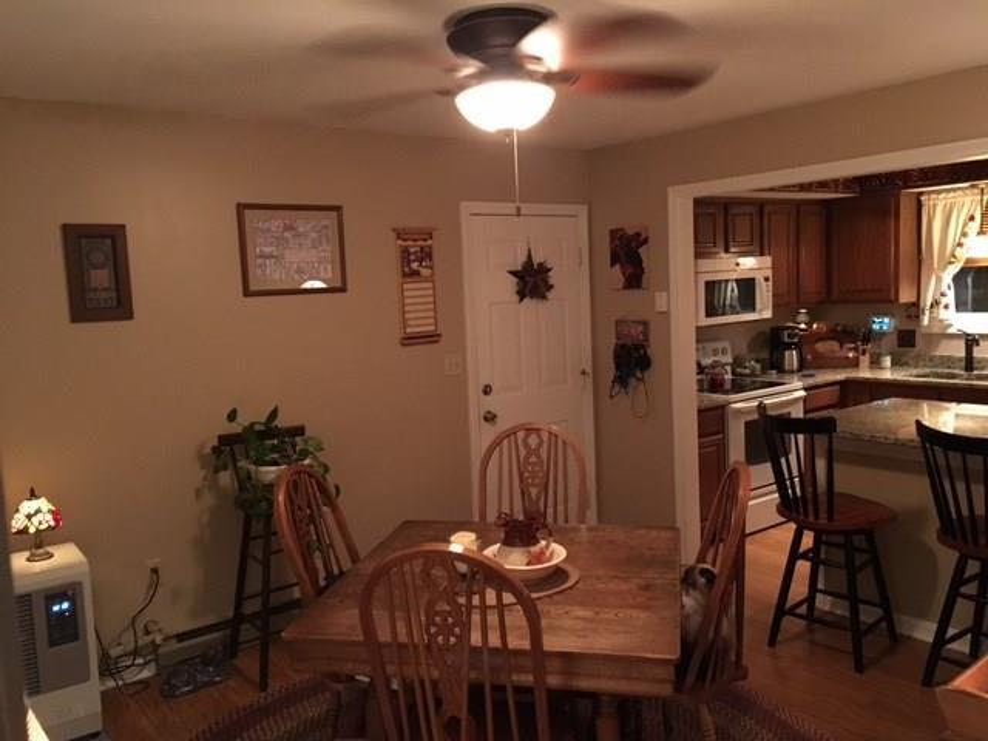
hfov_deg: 61.7
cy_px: 370
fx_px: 828
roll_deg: +3.3
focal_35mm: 29
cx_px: 494
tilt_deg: -8.4
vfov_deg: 48.2
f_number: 2.2
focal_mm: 4.15
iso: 500
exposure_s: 1/15
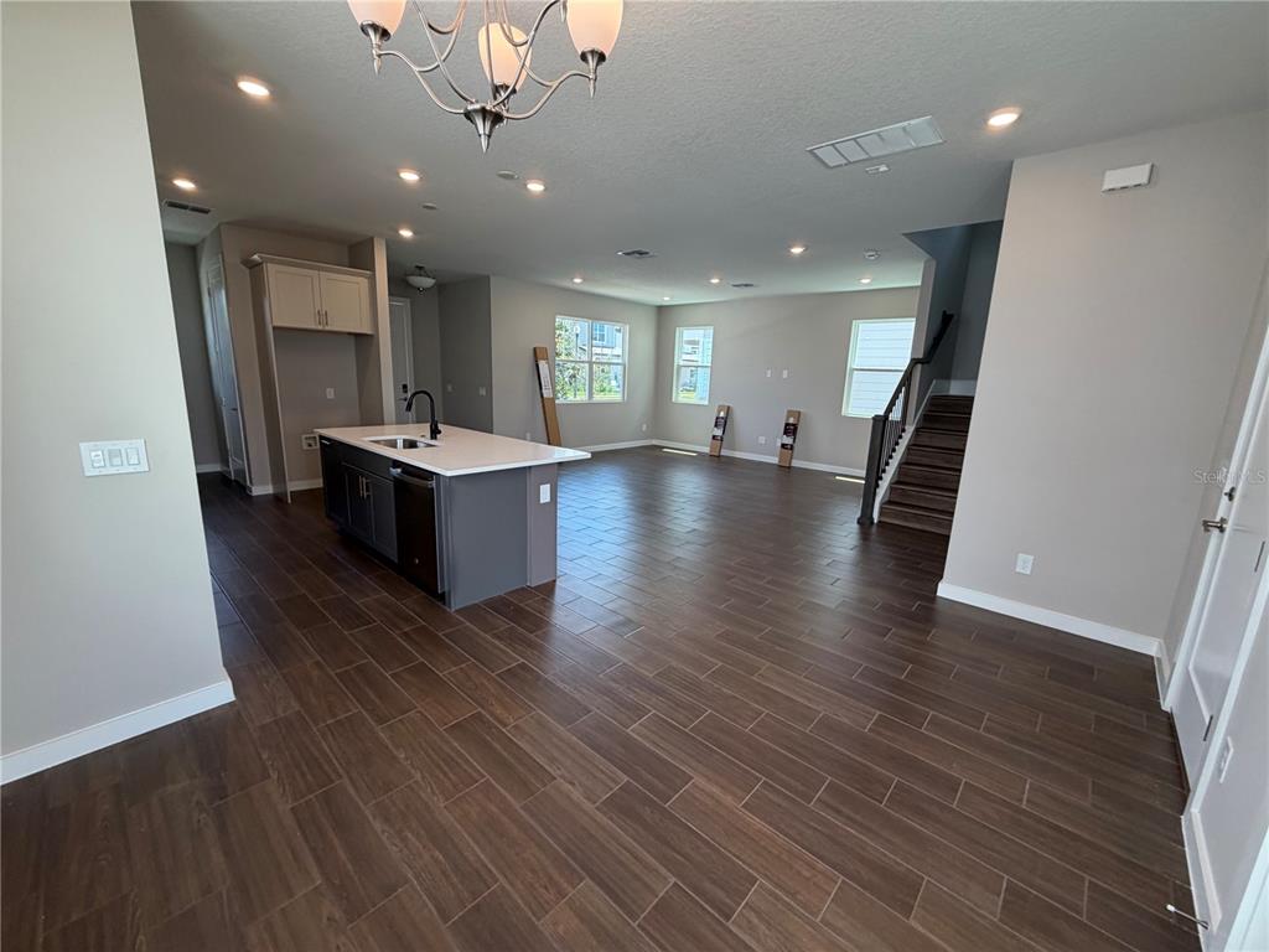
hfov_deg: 102.1
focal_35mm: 14
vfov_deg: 85.7
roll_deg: -2.4
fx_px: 513
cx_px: 634
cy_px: 476
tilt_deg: -11.1
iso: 100
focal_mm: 2.22
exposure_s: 1/120
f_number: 2.2
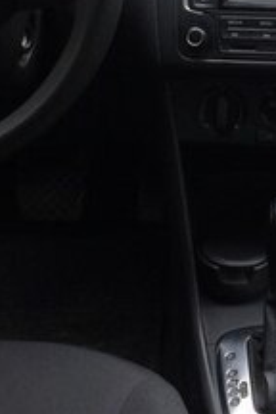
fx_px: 1058
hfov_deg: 14.7
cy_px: -41
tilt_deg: -17.0
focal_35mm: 92
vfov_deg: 21.1
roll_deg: -1.6
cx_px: 259
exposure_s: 1/50
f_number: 2.2
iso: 40
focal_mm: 4.15
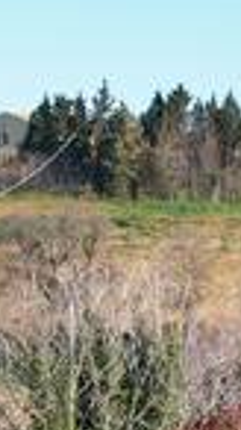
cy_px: 816
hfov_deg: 8.4
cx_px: 320
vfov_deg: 13.3
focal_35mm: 142
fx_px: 1615
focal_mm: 8.38
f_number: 2.8
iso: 100
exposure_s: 1/725
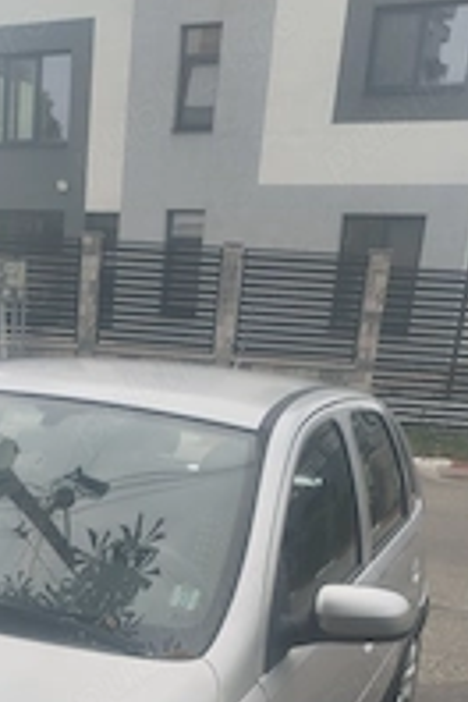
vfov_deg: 30.7
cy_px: 691
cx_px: 60
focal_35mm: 61
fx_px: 1189
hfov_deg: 21.8
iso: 120
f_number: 1.8
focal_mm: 4.75
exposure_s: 1/1161
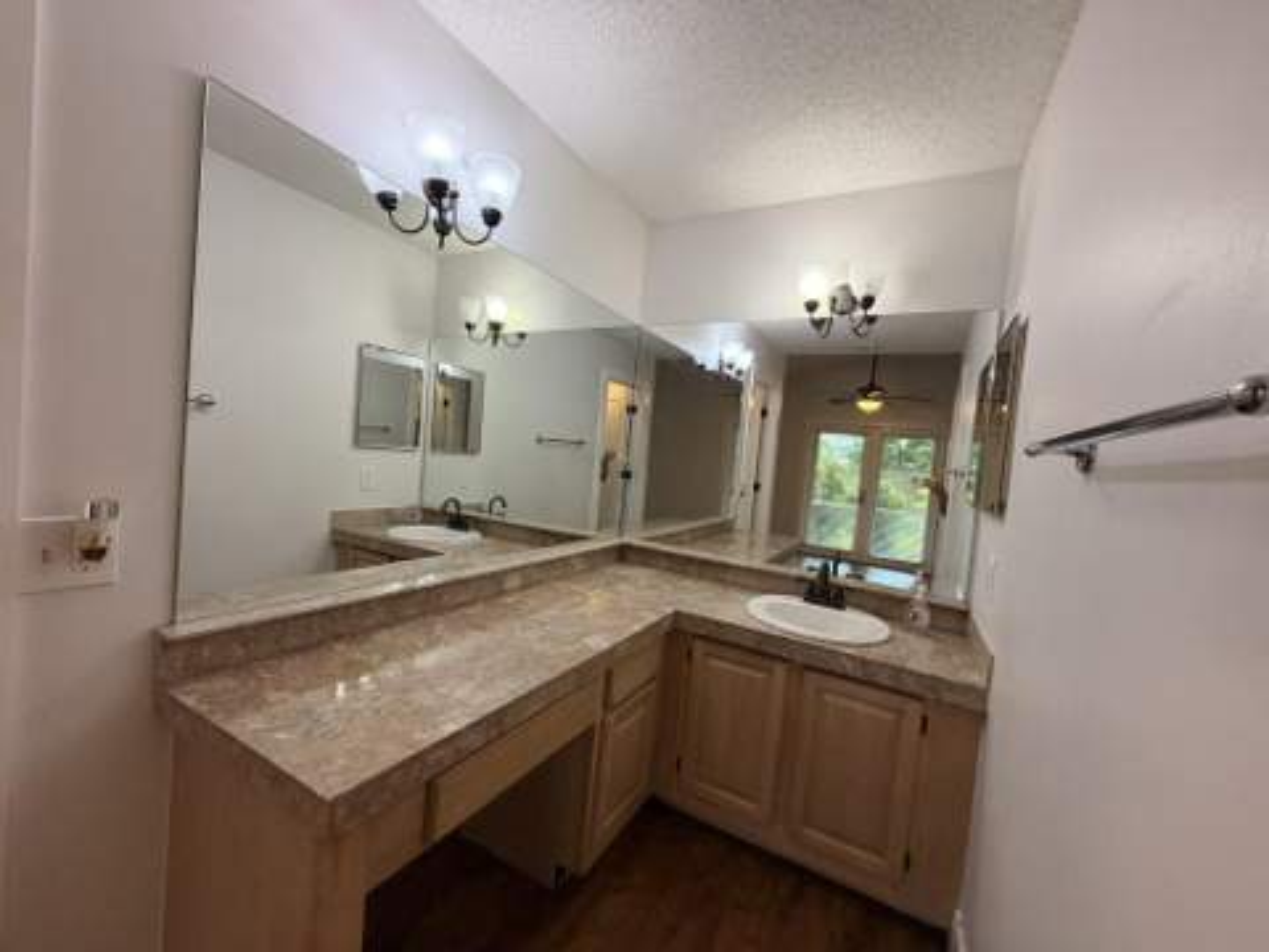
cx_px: 634
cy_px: 476
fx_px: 513
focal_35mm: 14
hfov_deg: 102.1
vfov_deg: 85.7
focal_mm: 2.22
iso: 200
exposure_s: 1/120
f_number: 2.2
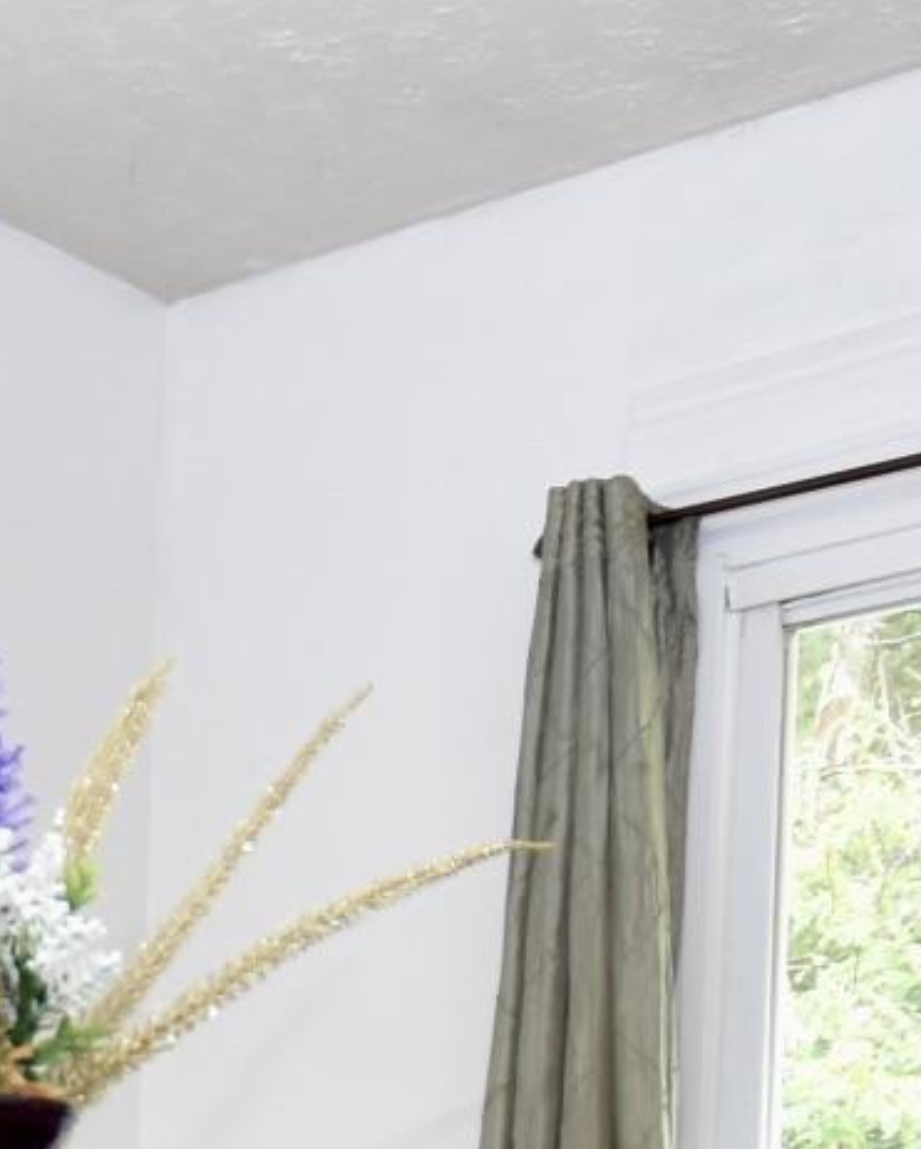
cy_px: 1889
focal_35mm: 91
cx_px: -370
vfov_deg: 17.9
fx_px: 3098
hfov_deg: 15.8
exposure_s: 1/15
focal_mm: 10
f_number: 3.5
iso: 200
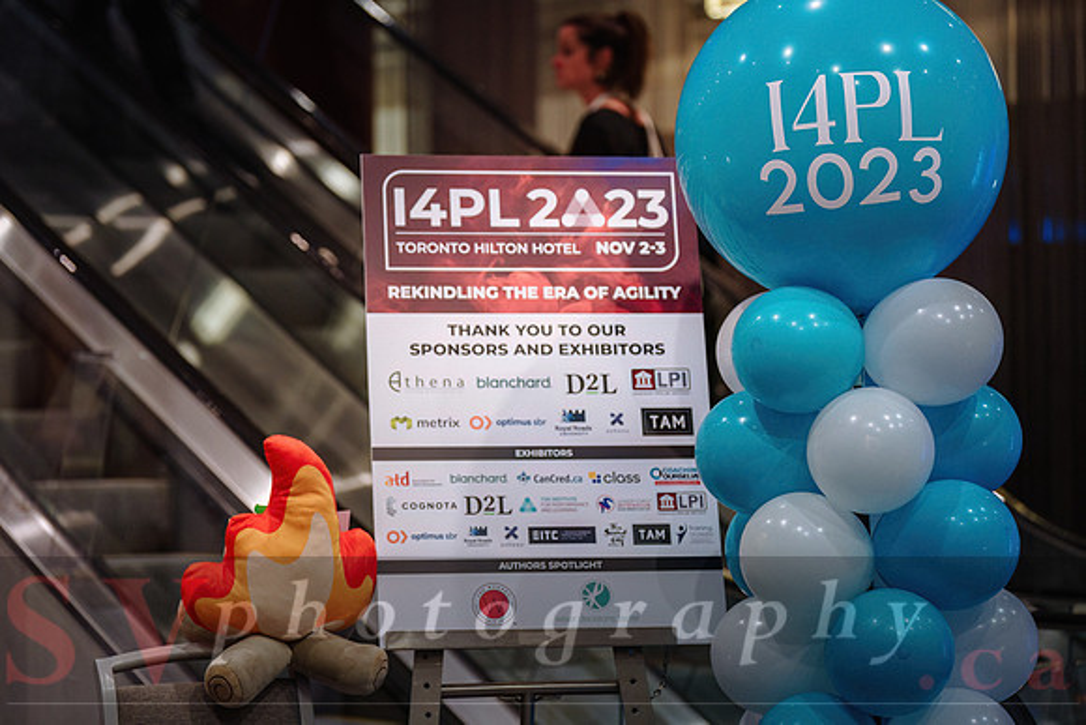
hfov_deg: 19.5
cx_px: 543
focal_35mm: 105
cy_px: 362
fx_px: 3168
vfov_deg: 13.0
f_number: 2.8
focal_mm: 105
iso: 1600
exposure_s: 1/100
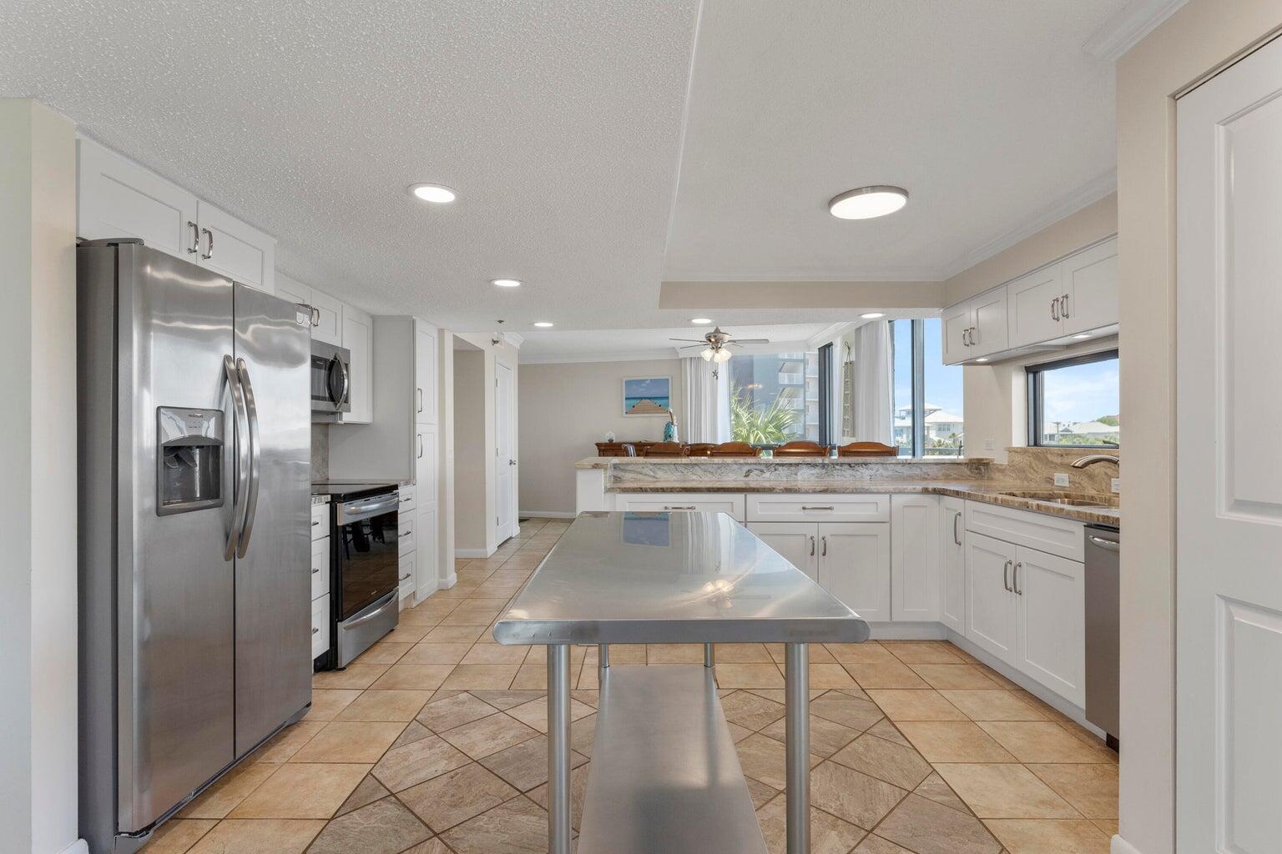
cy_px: 427
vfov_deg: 69.5
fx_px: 616
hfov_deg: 92.3
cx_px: 641
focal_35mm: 17
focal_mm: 17.3
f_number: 7.1
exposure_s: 1/25
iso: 640
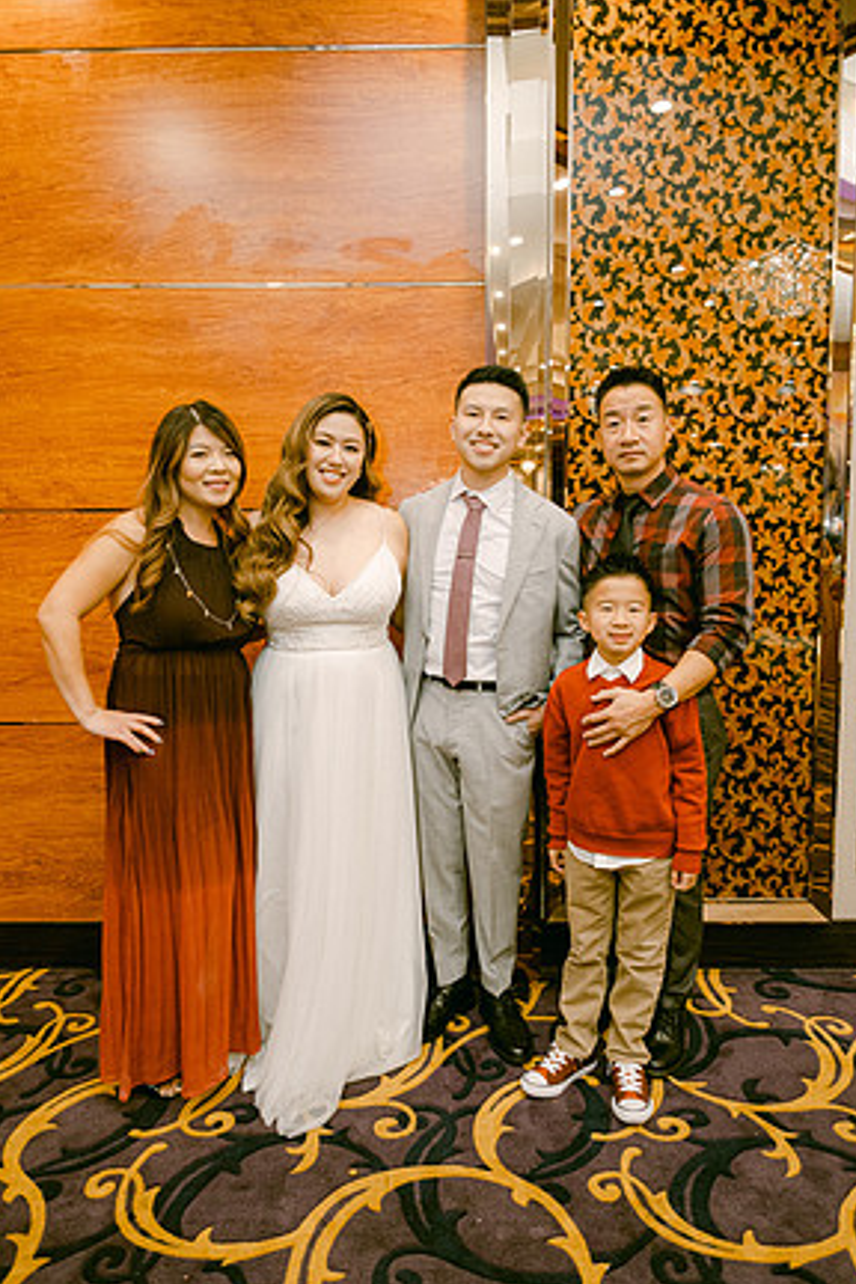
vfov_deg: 71.5
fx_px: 892
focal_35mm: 25
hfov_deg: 51.3
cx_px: 440
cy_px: 630
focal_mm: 16
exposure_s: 1/125
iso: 800
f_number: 2.8
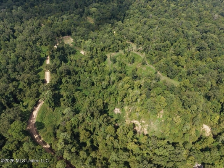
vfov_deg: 56.8
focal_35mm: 24
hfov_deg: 71.6
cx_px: 112
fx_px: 155
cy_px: 84
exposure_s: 1/2000
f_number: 1.8
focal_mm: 8.67
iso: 100
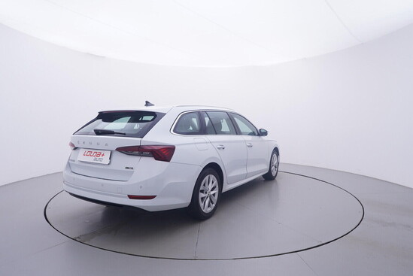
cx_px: 206
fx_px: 258
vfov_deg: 56.2
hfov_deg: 77.3
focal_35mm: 22
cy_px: 138
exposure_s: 1/80
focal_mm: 15
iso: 200
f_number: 5
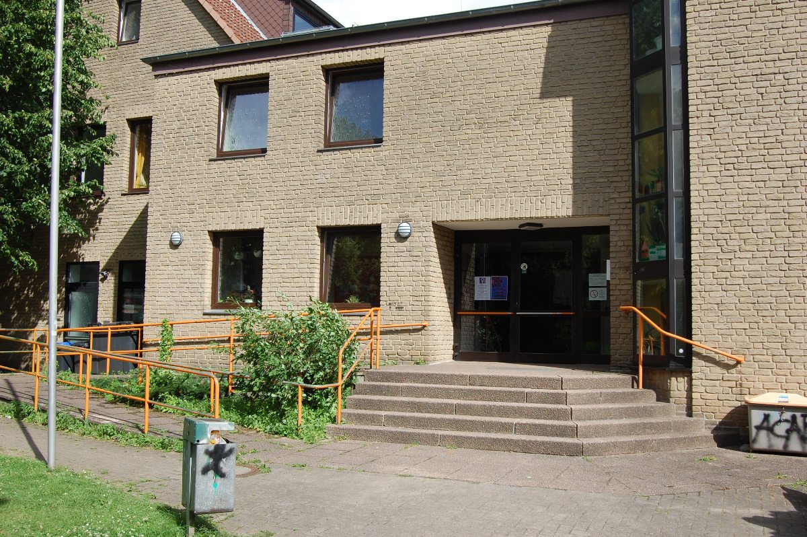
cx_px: 404
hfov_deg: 55.1
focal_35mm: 34
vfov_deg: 38.3
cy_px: 268
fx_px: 773
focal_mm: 23
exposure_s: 1/250
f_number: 8
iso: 200
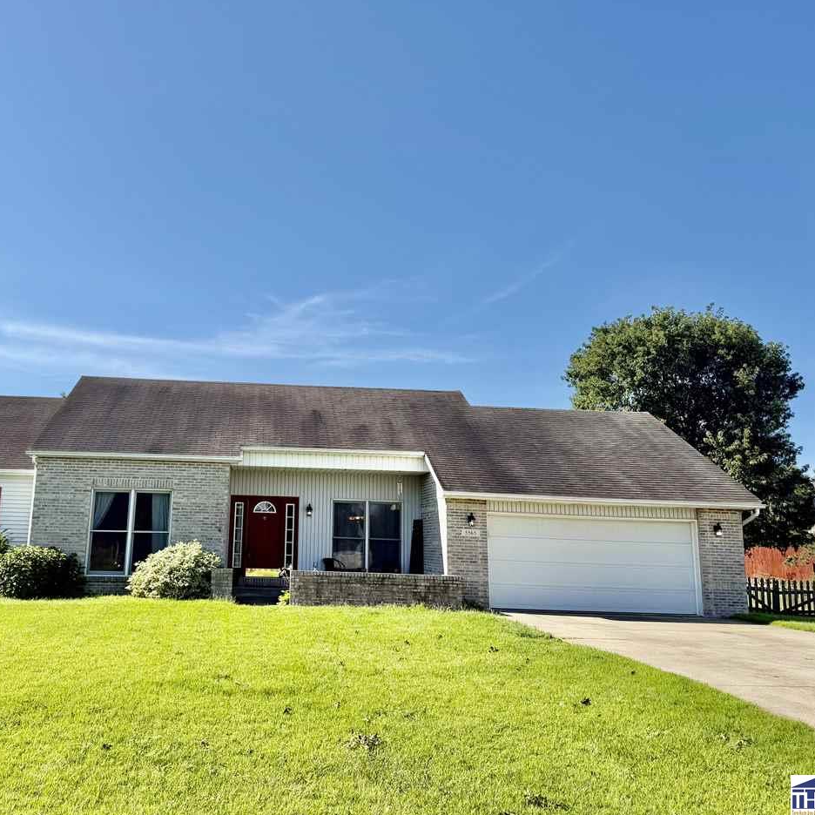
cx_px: 299
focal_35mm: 29
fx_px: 772
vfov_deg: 55.6
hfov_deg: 54.9
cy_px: 400
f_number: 1.78
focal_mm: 6.76
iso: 80
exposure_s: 1/4405
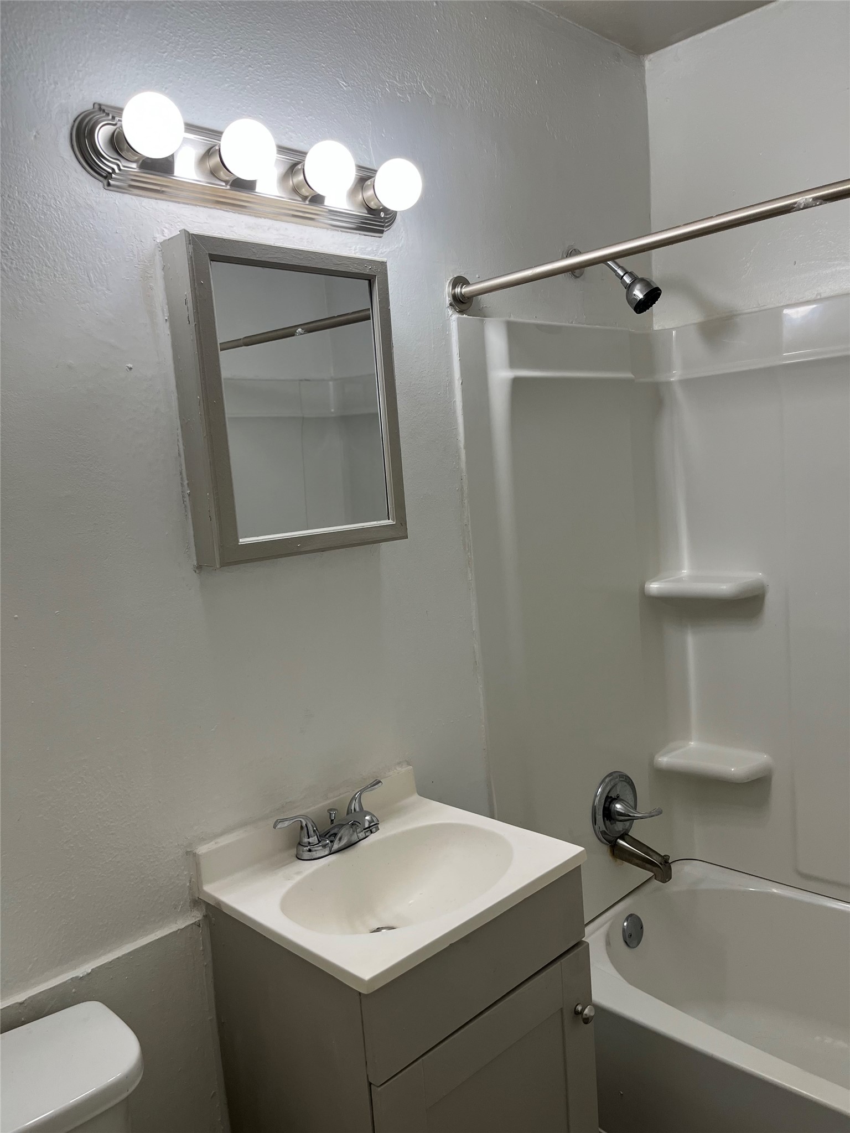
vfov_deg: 67.3
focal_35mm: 26
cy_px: 566
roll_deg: +5.2
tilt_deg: -6.4
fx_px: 851
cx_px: 425
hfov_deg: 53.1
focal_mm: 5.1
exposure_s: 1/120
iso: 80
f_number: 1.6
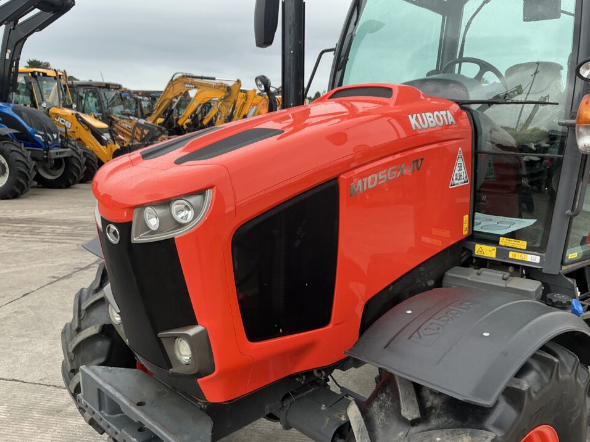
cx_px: 299
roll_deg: +2.0
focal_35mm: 30
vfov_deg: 46.8
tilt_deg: -7.4
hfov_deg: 60.0
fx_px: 511
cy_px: 227
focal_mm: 3
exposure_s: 1/574
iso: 25
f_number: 1.8
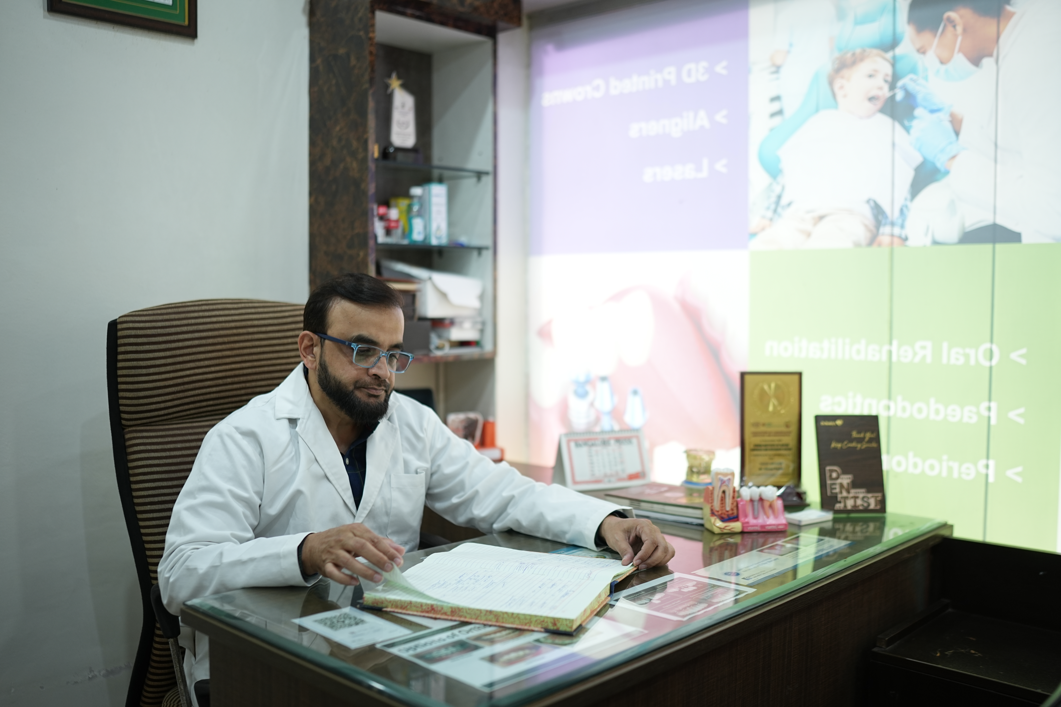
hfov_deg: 54.4
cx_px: 530
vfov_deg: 37.9
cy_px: 354
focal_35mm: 35
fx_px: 1031
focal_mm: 35
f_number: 1.4
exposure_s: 1/160
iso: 250
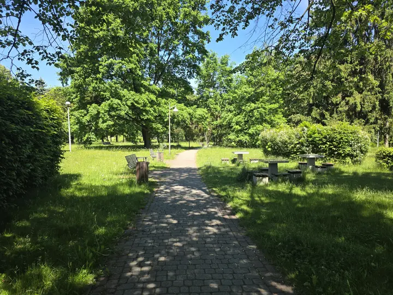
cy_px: 148
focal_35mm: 23
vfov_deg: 58.9
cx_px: 196
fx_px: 261
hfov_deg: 73.9
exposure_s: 1/1283
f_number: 1.7
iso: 80
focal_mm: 6.3
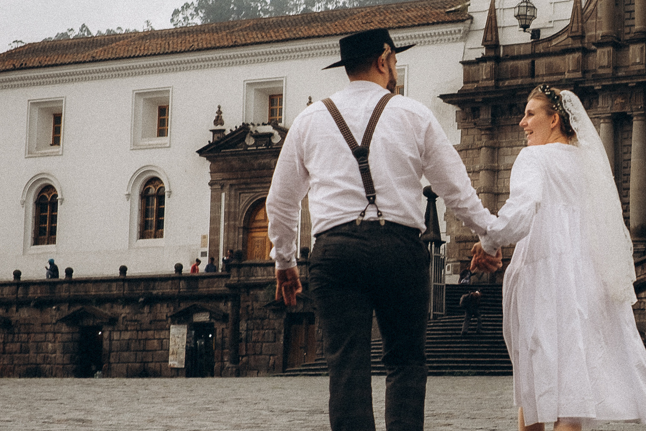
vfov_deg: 12.6
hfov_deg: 18.5
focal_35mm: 109
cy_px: 208
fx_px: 1956
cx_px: 571
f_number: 4
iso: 200
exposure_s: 1/250
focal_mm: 35
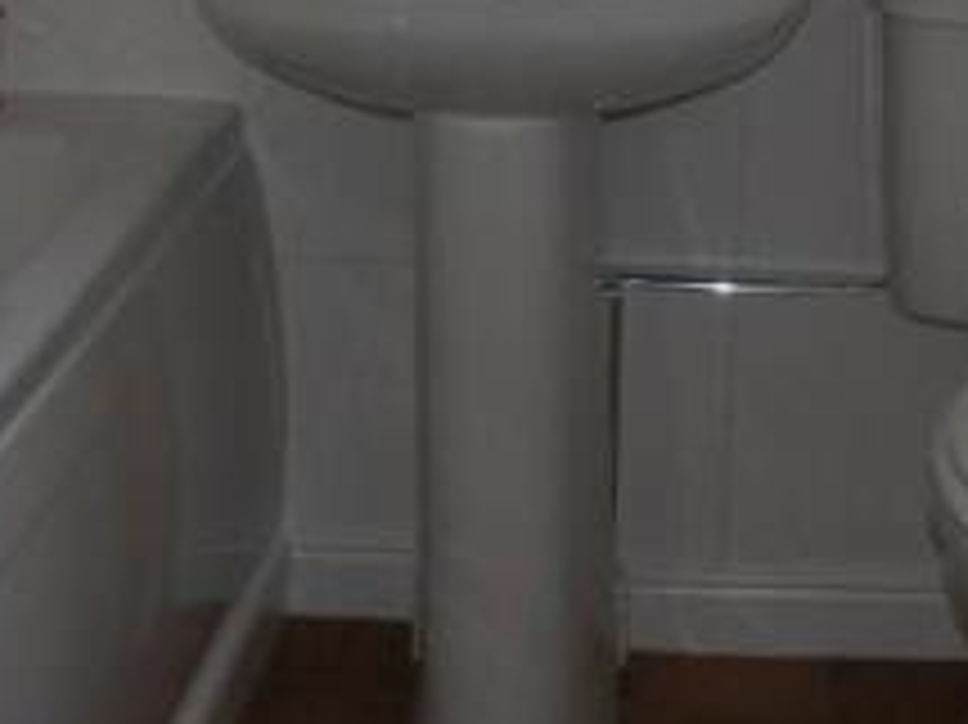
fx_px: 2124
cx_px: 610
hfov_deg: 25.6
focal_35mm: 76
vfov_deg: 19.1
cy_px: 101
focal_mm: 7.2
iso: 100
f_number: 3.5
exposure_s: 1/125
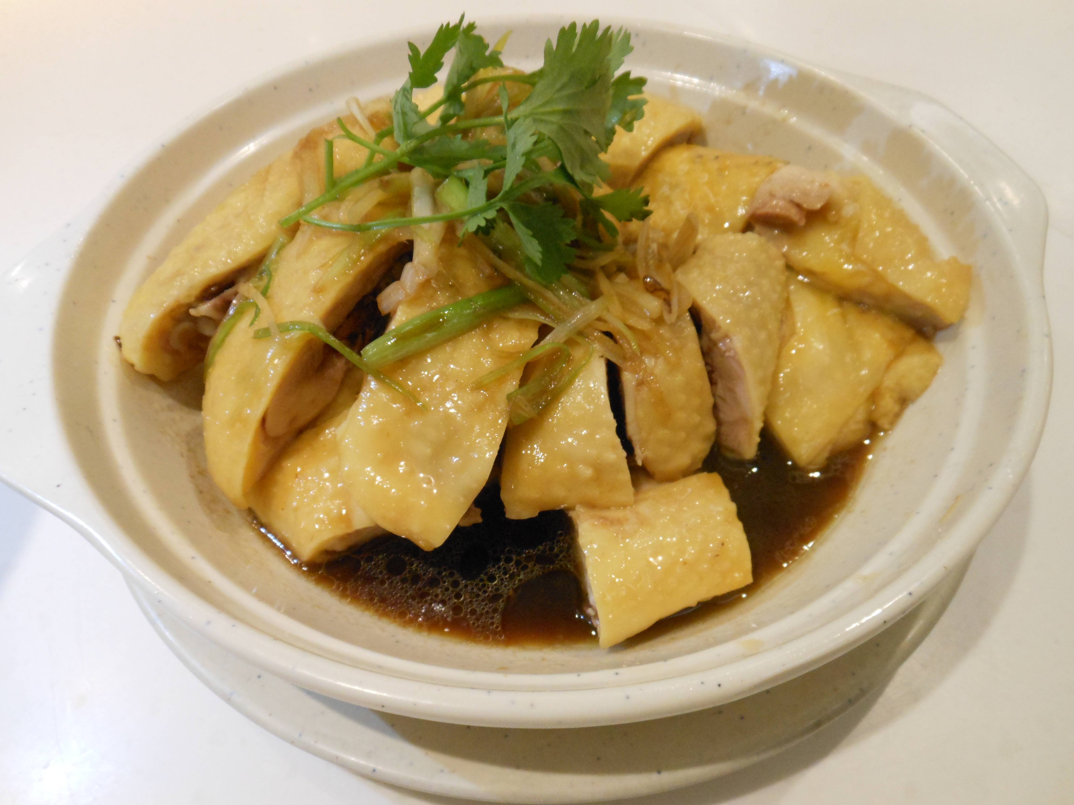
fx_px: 776
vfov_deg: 54.9
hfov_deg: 69.4
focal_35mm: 25
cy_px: 402
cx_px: 537
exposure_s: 1/30
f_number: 3.2
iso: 400
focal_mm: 4.5
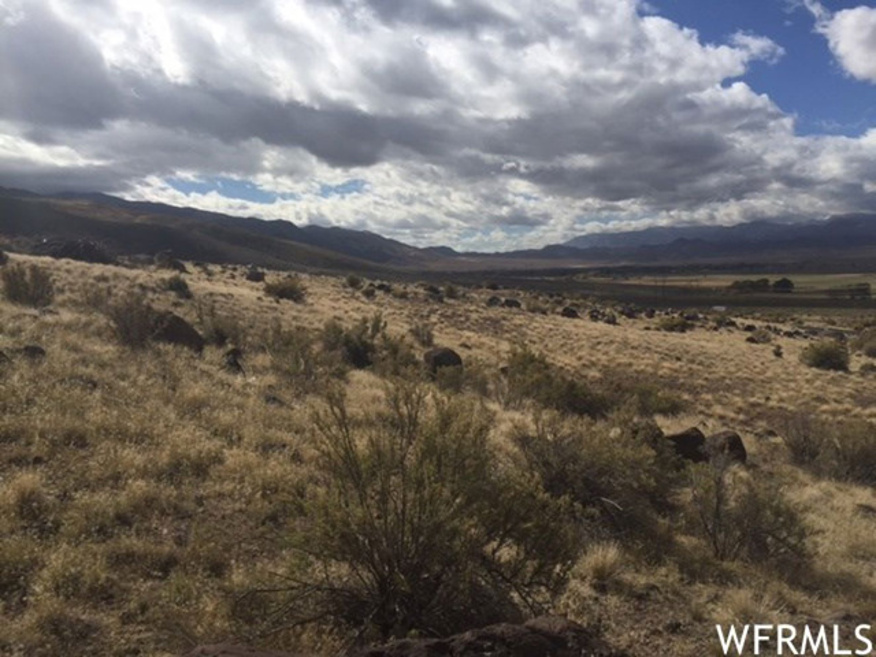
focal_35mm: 29
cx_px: 438
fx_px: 734
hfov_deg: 61.7
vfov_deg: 48.2
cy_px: 328
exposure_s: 1/4950
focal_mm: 4.15
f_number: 2.2
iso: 32
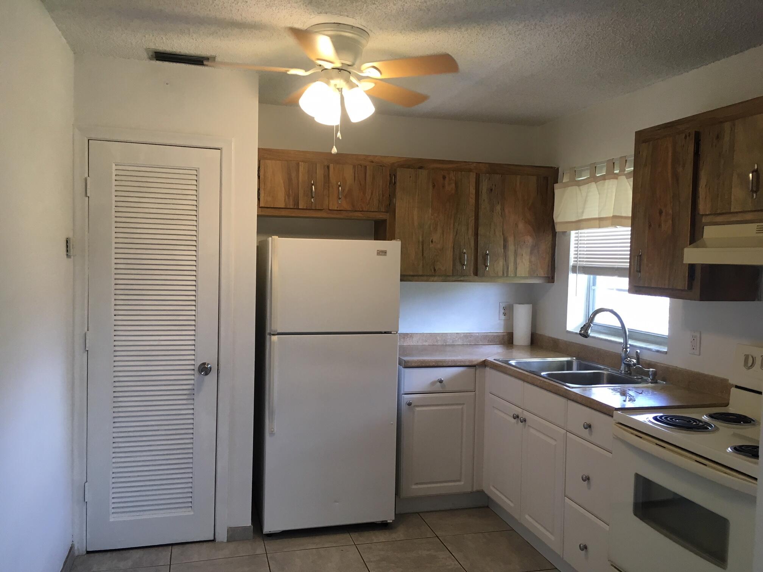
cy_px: 286
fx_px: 639
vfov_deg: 48.2
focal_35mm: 29
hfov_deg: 61.7
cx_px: 382
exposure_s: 1/30
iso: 40
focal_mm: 4.15
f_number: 2.2
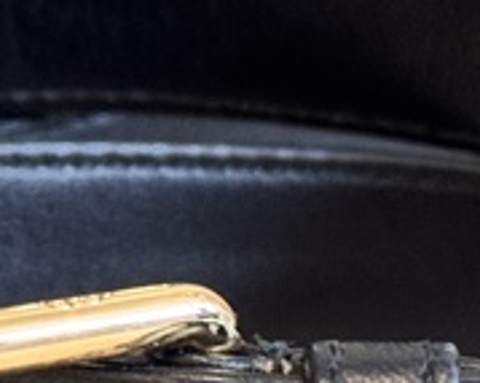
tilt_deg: -22.3
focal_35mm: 264
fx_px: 3748
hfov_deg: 7.3
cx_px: 115
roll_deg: -2.3
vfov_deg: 5.8
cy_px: 316
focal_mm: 6.76
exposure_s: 1/50
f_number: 1.78
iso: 125
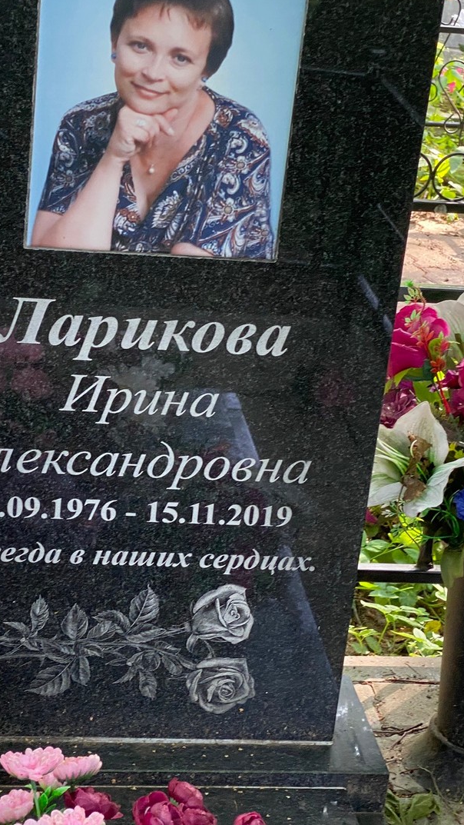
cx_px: 164
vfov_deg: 27.9
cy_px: 411
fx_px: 1661
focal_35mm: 76
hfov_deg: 15.9
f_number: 2
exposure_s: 1/121
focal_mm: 6
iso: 100
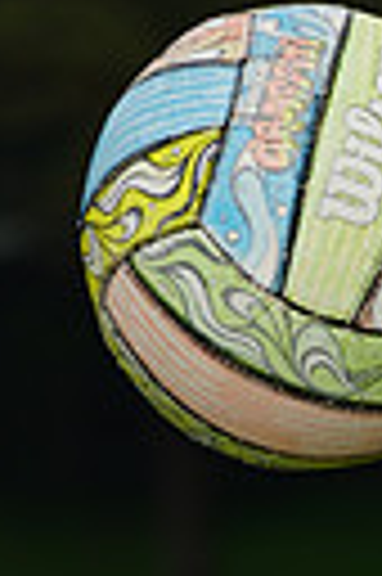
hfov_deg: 1.9
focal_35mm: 706
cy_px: 1282
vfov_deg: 2.9
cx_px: 822
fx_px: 11267
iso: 200
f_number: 5.6
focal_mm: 156
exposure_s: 1/250
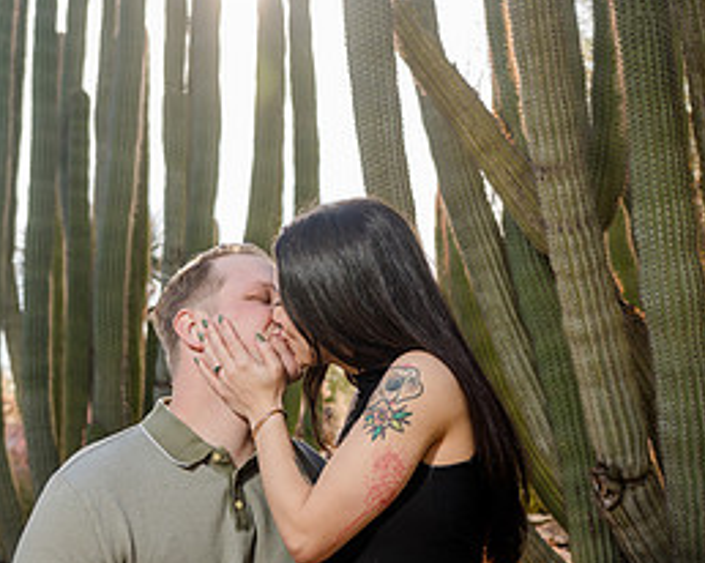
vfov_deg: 27.8
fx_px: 1126
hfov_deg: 34.8
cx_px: 333
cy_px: 404
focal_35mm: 54
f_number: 4
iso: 50
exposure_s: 1/200
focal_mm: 33
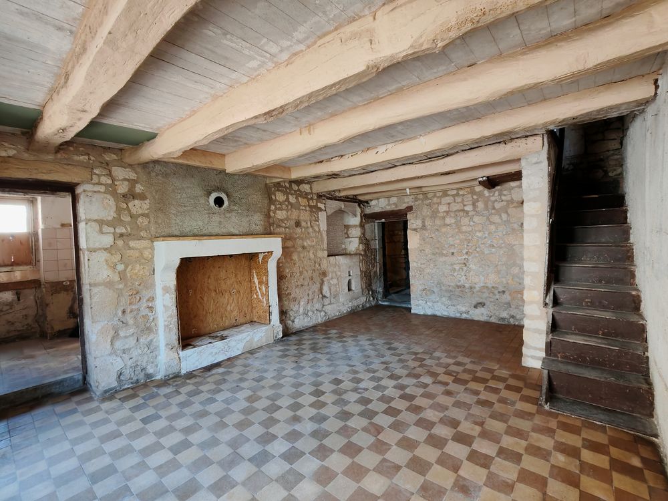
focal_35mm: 16
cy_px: 250
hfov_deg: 94.5
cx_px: 334
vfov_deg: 78.1
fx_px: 309
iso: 200
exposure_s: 1/33
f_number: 2.2
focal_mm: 1.96
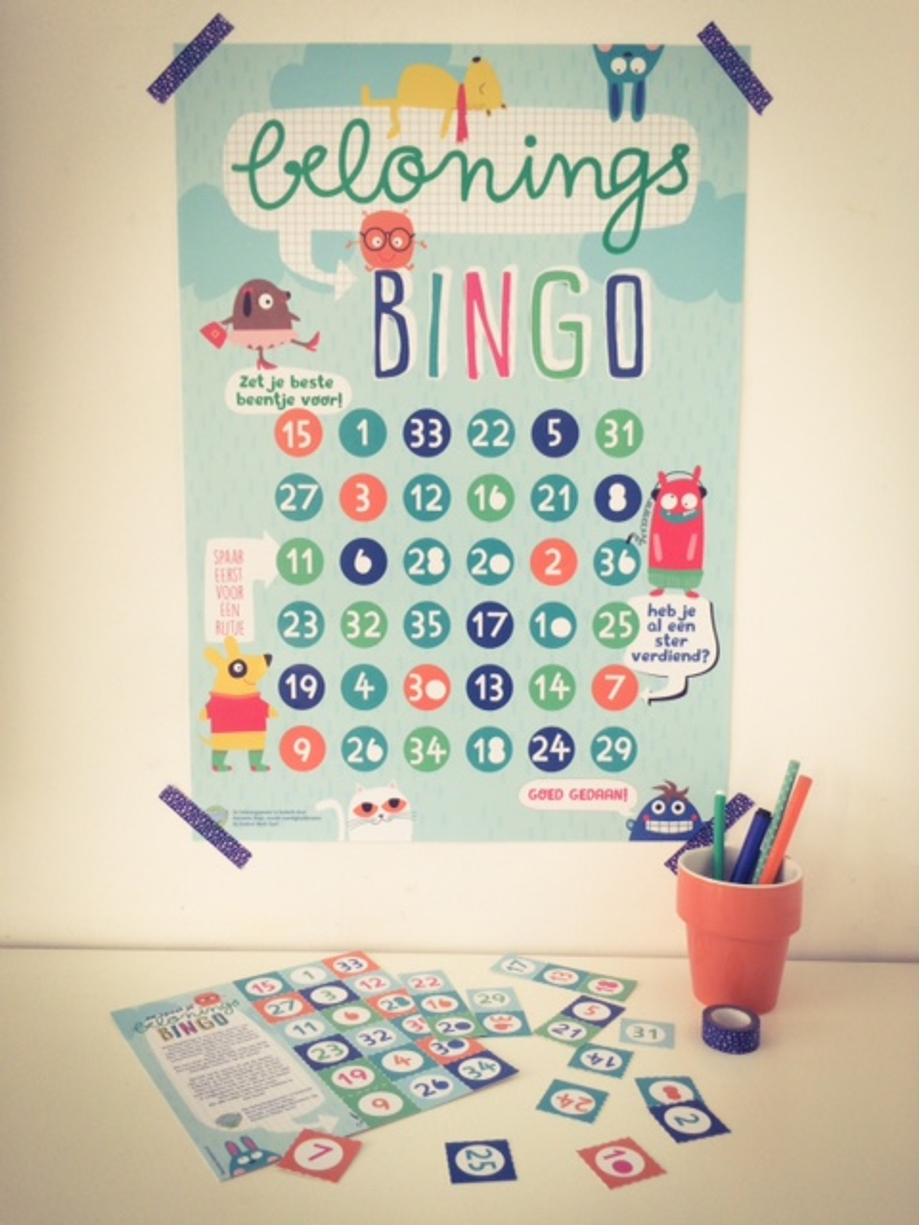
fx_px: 1027
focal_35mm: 29
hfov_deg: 48.2
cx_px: 460
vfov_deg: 61.7
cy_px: 612
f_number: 2.2
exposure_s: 1/120
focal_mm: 4.15
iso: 50
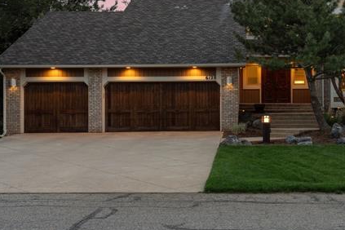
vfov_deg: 22.8
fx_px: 565
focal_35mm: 59
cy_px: 61
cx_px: 245
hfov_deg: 33.5
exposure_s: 1/8
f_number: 8
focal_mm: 39
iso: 400
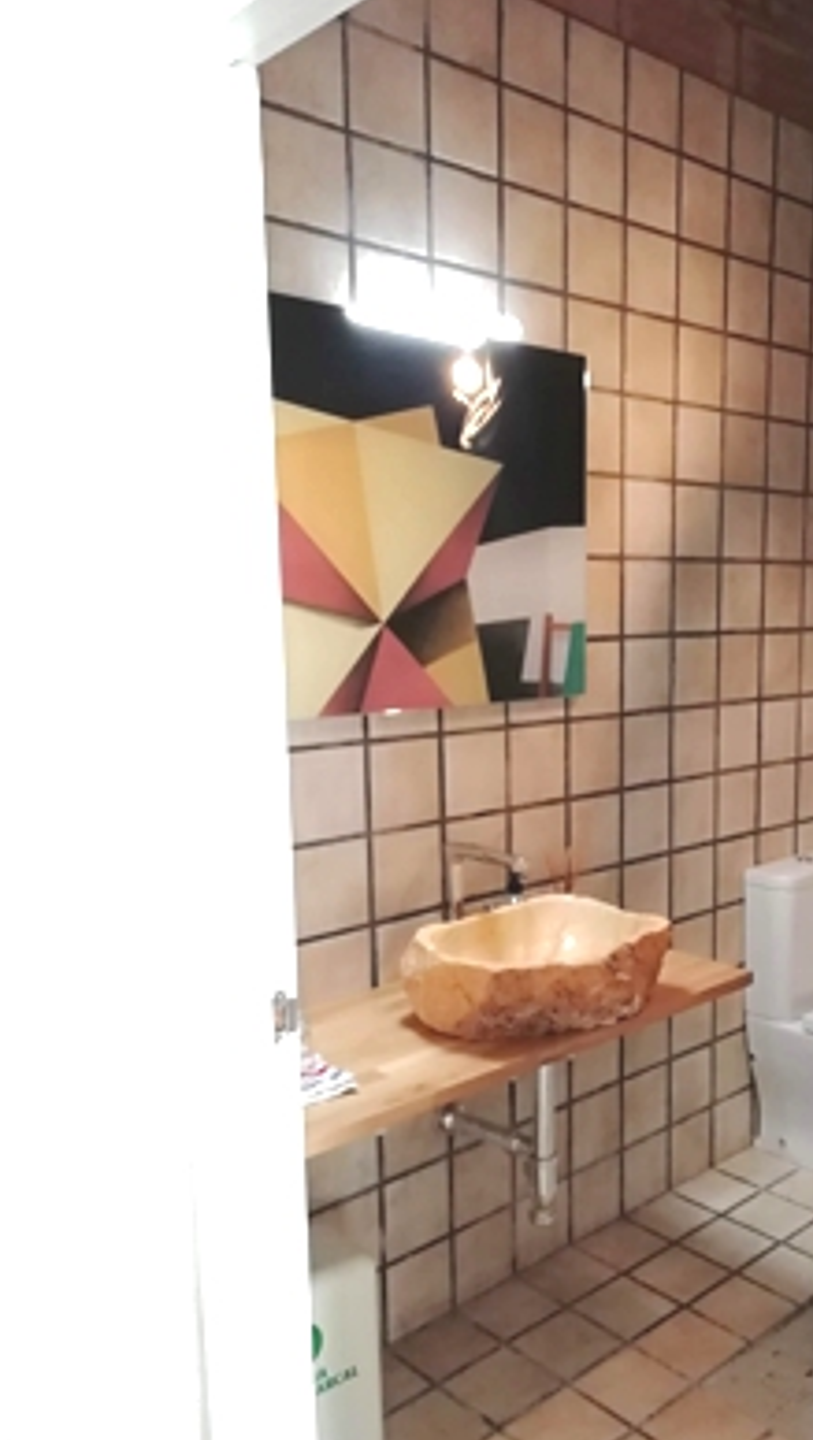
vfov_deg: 62.5
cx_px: 577
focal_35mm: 31
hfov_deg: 37.2
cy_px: 774
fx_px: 1185
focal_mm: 3.46
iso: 200
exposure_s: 1/33.3
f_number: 2.2
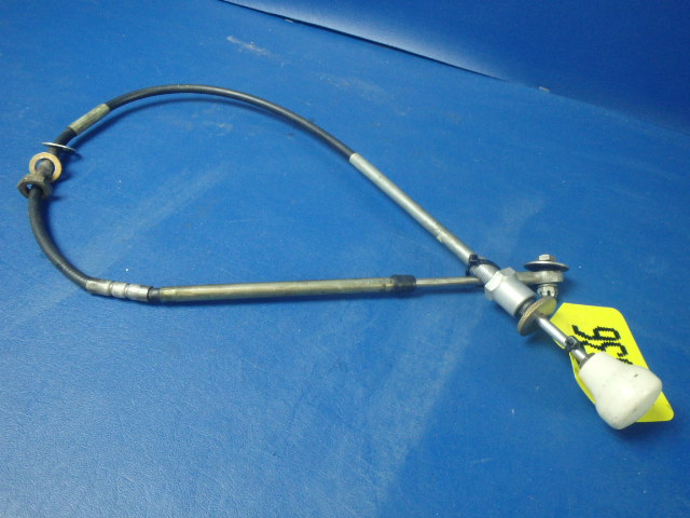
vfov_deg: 49.7
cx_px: 345
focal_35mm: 28
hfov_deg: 63.4
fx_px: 558
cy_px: 259
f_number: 3.9
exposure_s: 1/30
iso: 400
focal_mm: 5
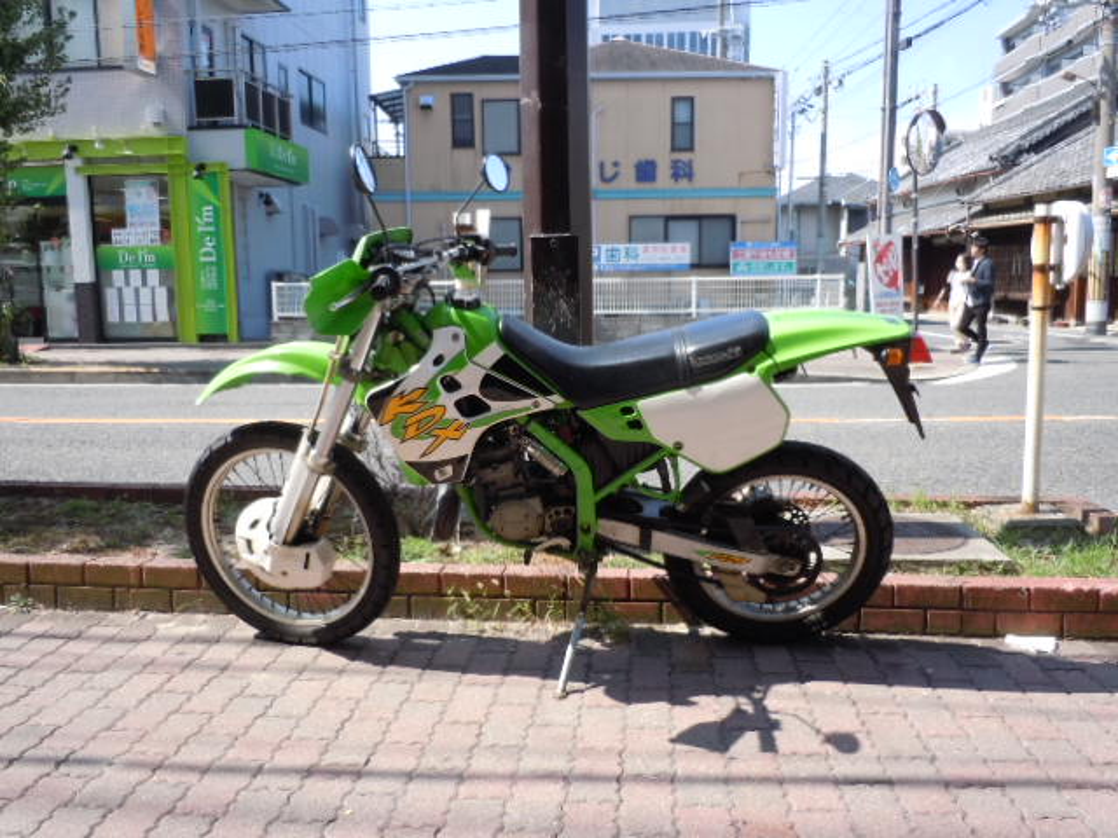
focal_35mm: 28
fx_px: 904
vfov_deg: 49.7
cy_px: 419
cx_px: 559
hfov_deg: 63.4
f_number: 3.7
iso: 100
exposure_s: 1/250
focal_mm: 5
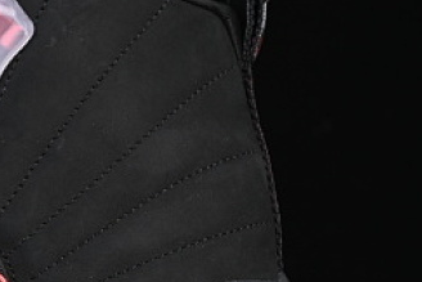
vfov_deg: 5.6
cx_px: -185
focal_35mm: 247
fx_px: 2897
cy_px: 182
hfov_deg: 8.2
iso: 160
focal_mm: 50
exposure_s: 1/60
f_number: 6.3
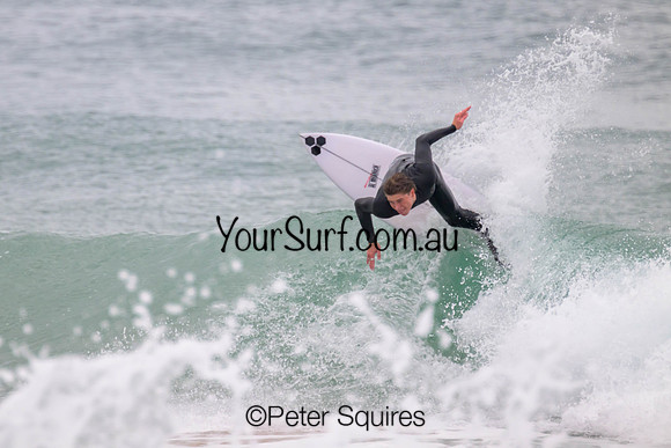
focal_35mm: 1001
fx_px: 18659
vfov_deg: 1.4
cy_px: 168
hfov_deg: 2.1
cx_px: 251
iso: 800
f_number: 11
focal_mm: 800
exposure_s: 1/2000
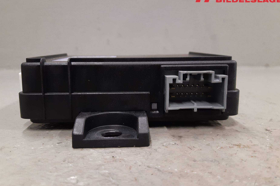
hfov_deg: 61.9
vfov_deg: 43.6
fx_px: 233
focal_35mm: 30
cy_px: 93
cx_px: 133
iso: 200
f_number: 1.7
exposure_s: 1/50
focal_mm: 3.93
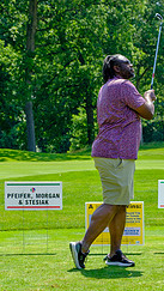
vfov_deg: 16.0
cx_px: 151
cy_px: 158
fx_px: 1034
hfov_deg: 9.0
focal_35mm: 134
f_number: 5
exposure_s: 1/250
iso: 200
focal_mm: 46.3
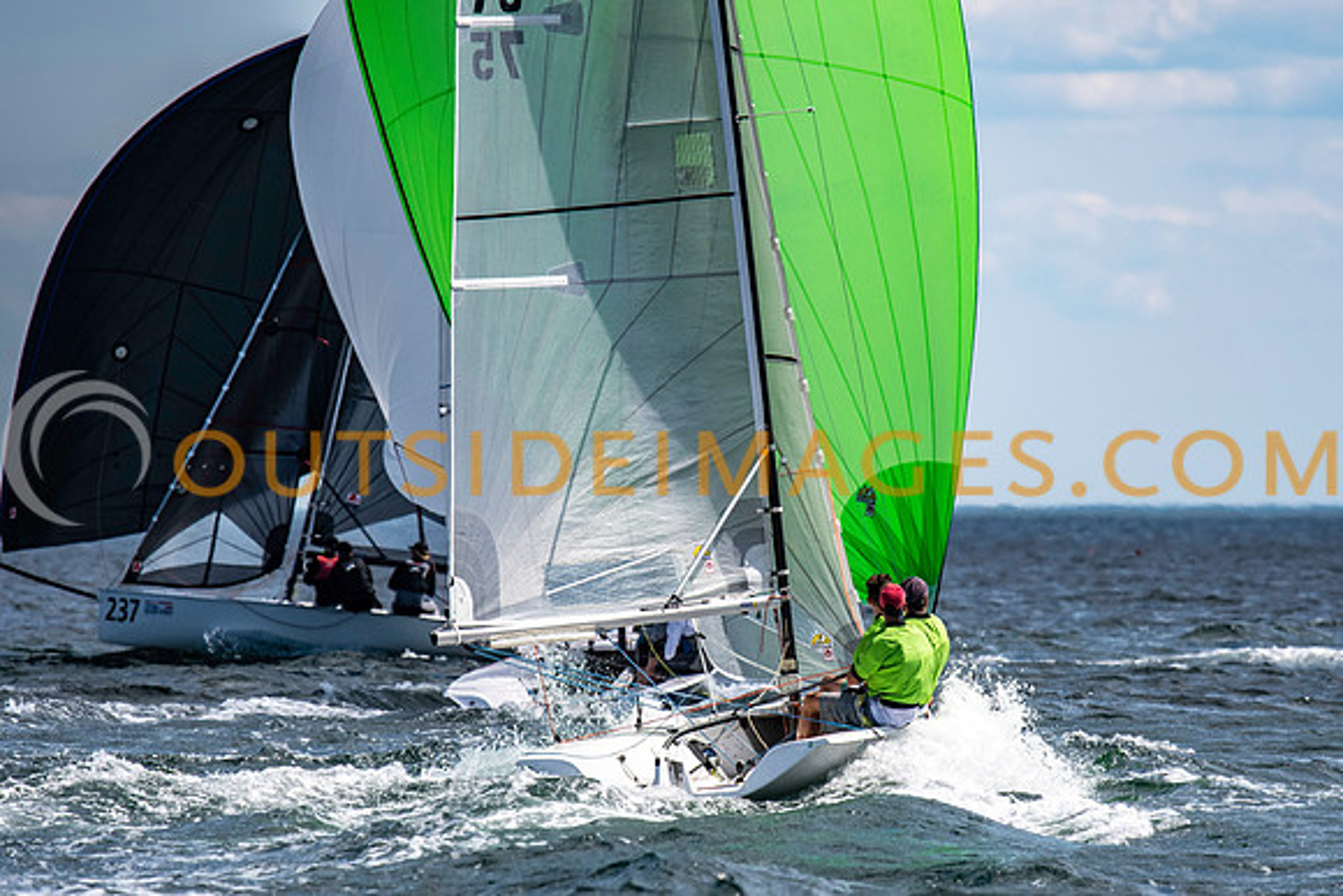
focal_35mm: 510
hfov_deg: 4.0
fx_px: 19046
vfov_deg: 2.7
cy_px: 508
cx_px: 762
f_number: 5
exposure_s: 1/4000
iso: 500
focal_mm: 300
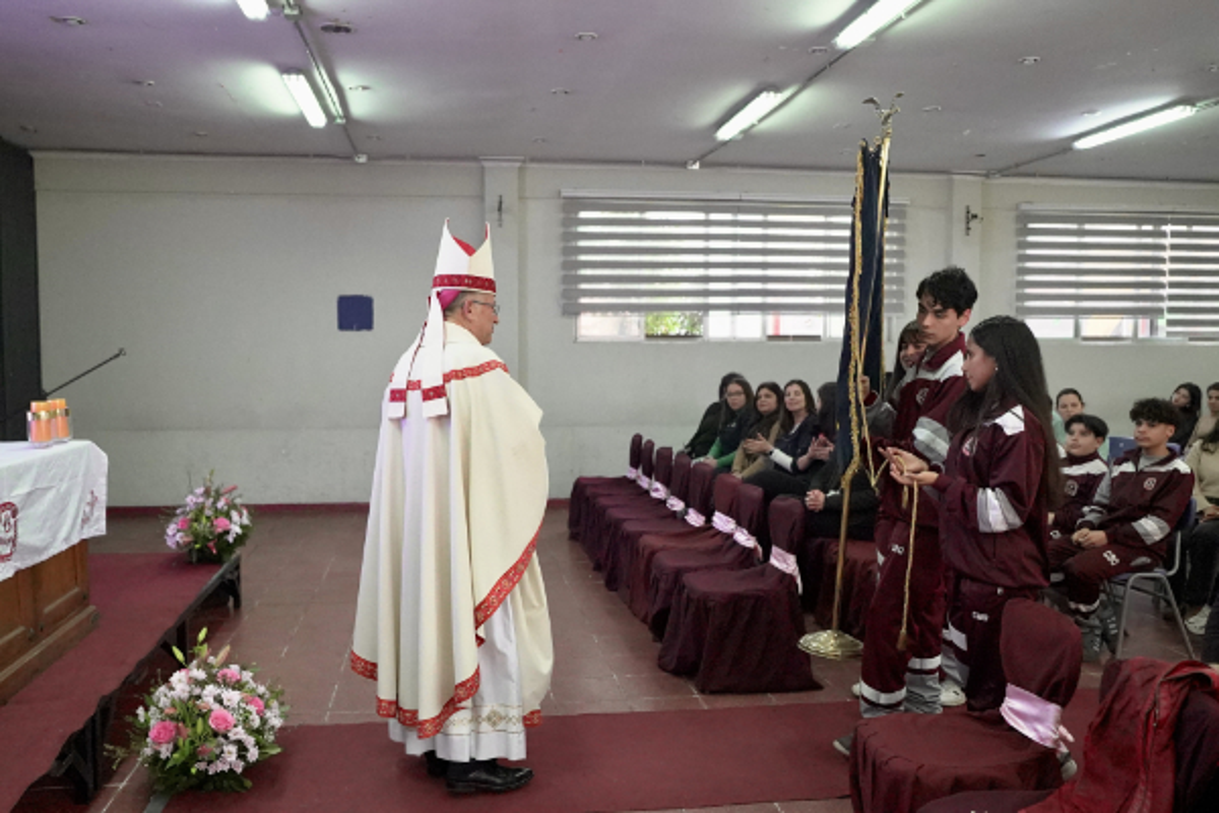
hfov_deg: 61.9
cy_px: 406
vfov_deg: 43.6
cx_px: 610
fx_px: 1016
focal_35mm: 30
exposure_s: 1/800
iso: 8000
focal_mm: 20
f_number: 1.8
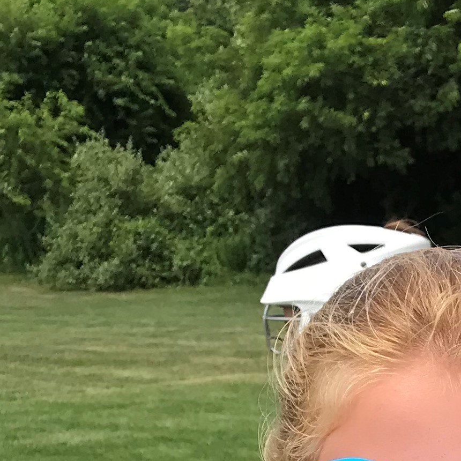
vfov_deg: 13.1
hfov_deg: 13.6
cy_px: 904
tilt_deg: -22.5
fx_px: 1748
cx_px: 793
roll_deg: +1.7
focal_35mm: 116
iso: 20
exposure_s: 1/1597
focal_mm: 3.99
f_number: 1.8
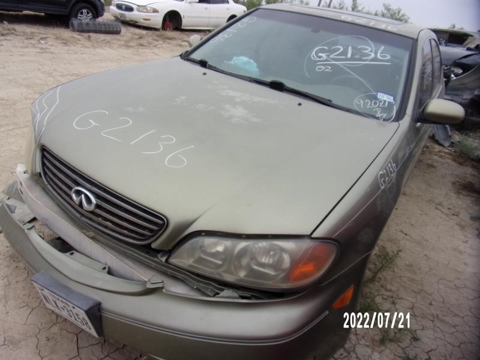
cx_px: 240
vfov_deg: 56.8
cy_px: 180
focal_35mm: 24
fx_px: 333
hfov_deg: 71.6
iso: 80
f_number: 3.3
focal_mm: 4.3
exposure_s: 1/220
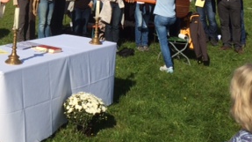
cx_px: 14
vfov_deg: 16.1
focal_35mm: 73
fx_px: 487
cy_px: -4
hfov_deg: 27.7
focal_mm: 4.12
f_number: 2.2
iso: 40
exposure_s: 1/3165
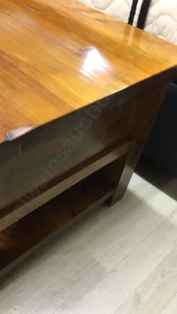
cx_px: 59
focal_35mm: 34
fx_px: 284
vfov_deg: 58.0
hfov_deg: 34.3
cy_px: 158
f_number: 2.2
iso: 125
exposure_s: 1/17
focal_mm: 4.15
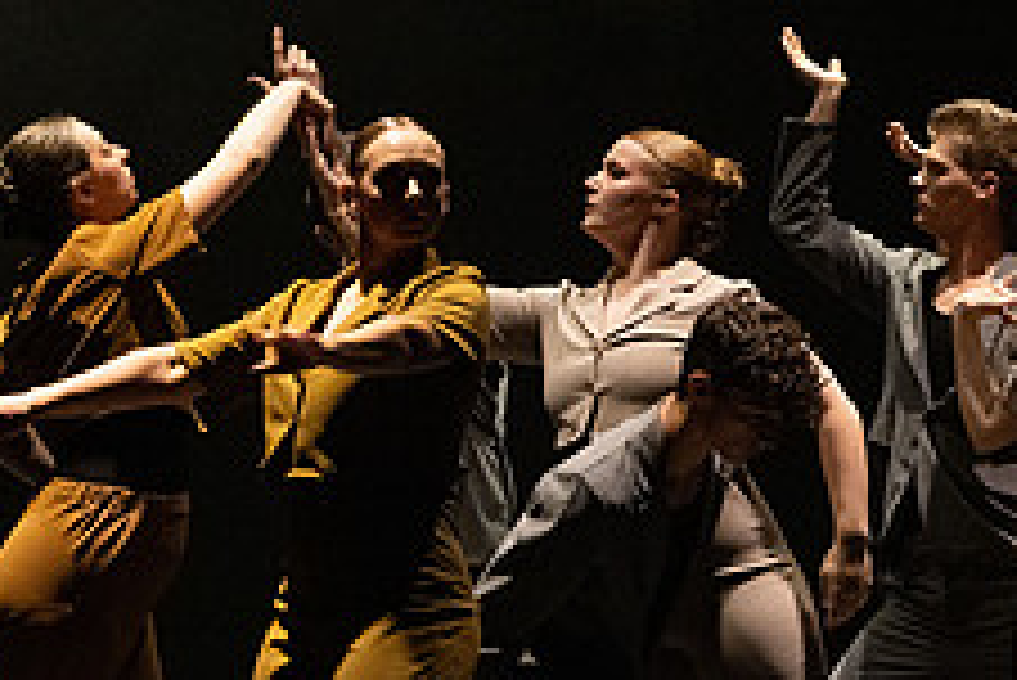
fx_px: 6162
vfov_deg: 6.3
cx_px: 925
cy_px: 295
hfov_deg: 9.4
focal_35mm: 218
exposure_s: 1/400
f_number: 4
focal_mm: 79
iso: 5000
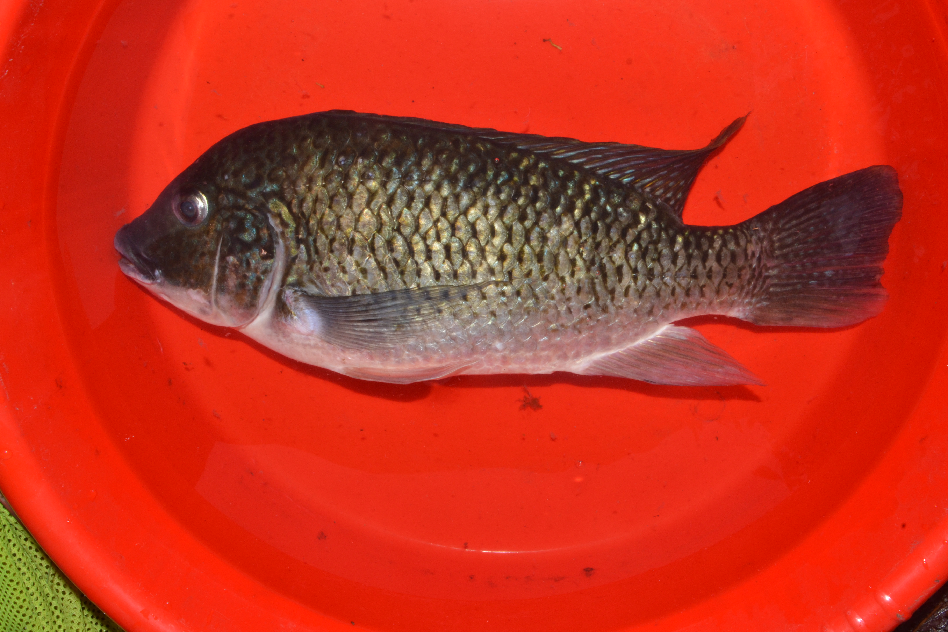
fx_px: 948
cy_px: 316
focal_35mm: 36
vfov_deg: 36.9
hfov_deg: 53.1
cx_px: 474
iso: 400
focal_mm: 24
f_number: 22
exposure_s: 1/125
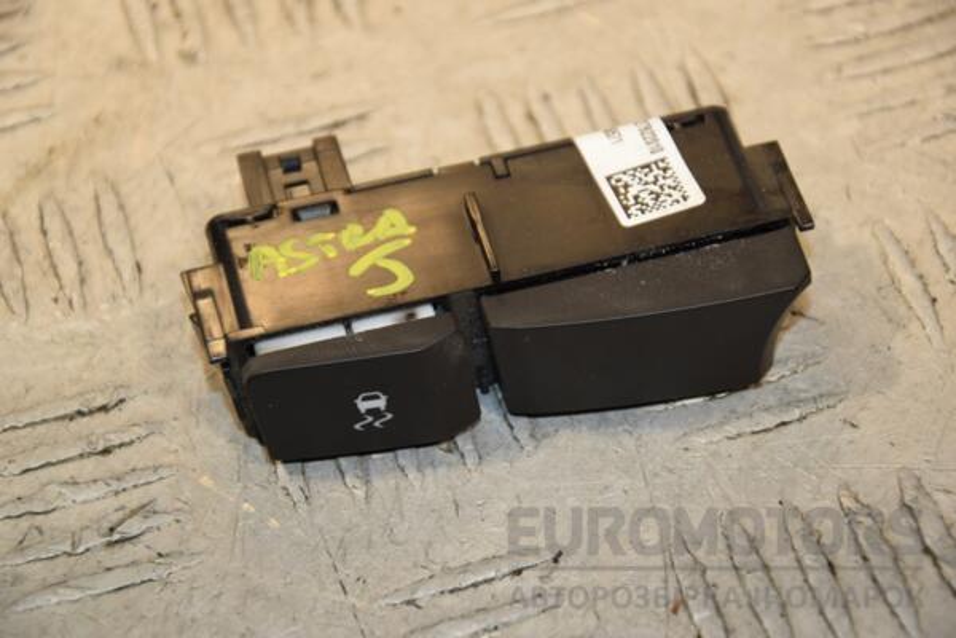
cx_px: 478
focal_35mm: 158
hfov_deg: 13.0
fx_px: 4182
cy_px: 319
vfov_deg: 8.7
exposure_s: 1/200
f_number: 6.3
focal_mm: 105
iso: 800
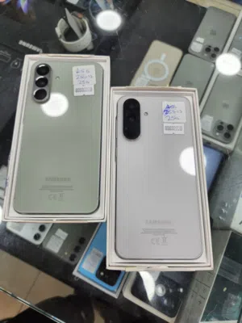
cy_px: 162
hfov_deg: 58.9
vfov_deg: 73.9
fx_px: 214
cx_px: 121
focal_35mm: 23
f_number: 1.8
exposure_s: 1/180
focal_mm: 5.4
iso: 25
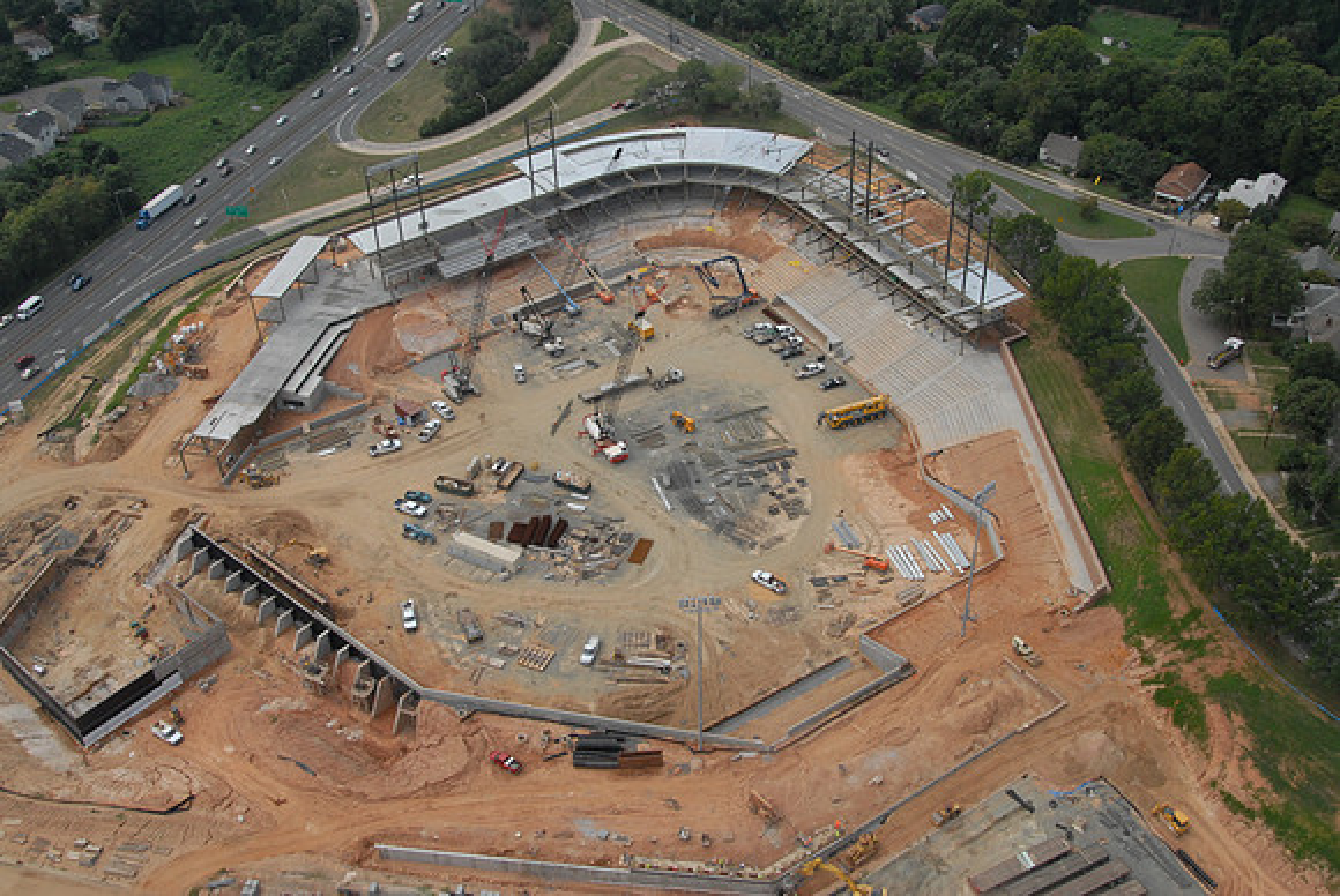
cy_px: 448
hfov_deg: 53.1
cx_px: 670
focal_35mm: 36
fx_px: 1341
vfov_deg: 37.0
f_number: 10
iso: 400
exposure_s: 1/640
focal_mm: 24
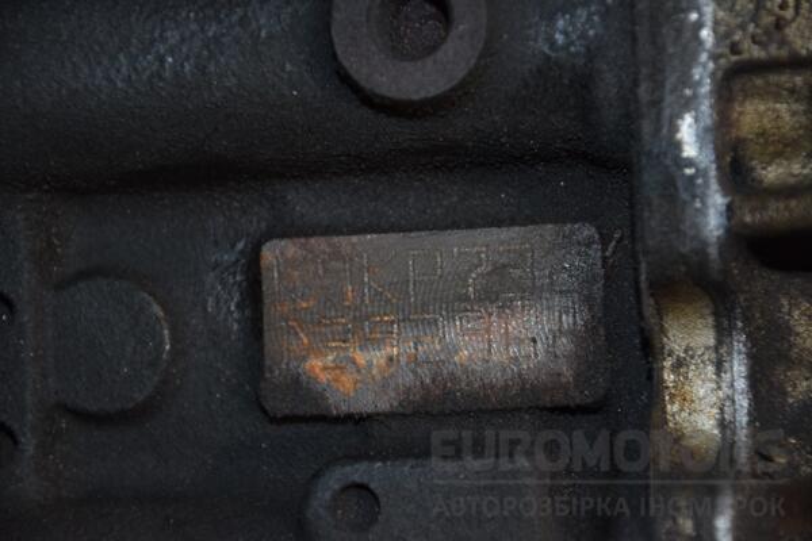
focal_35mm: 158
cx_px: 406
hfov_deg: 13.0
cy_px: 270
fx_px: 3552
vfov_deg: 8.7
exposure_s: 1/60
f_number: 5.6
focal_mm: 105
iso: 800
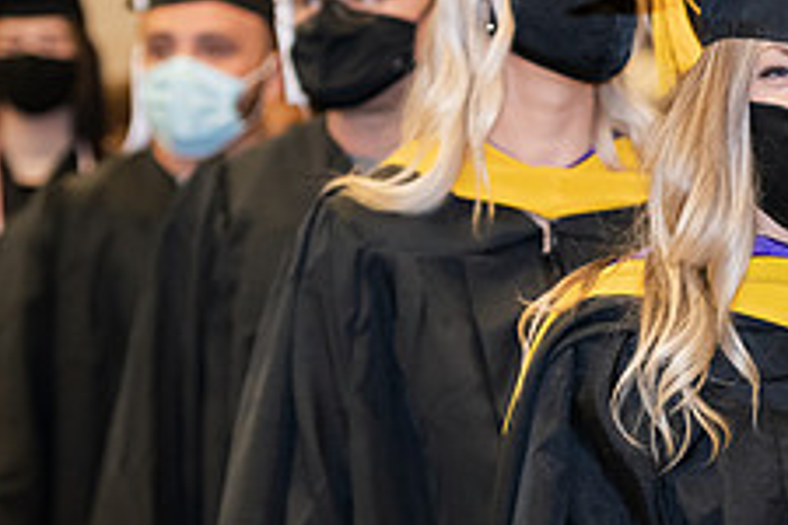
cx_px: 809
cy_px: 285
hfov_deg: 8.4
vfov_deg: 5.6
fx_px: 5362
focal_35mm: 245
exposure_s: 1/200
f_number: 4
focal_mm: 95
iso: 2000
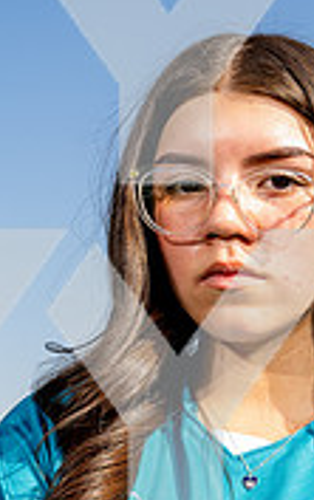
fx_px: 1093
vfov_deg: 25.5
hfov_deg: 16.1
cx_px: 294
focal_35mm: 80
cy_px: 380
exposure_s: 1/125
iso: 50
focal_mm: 24
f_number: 7.1
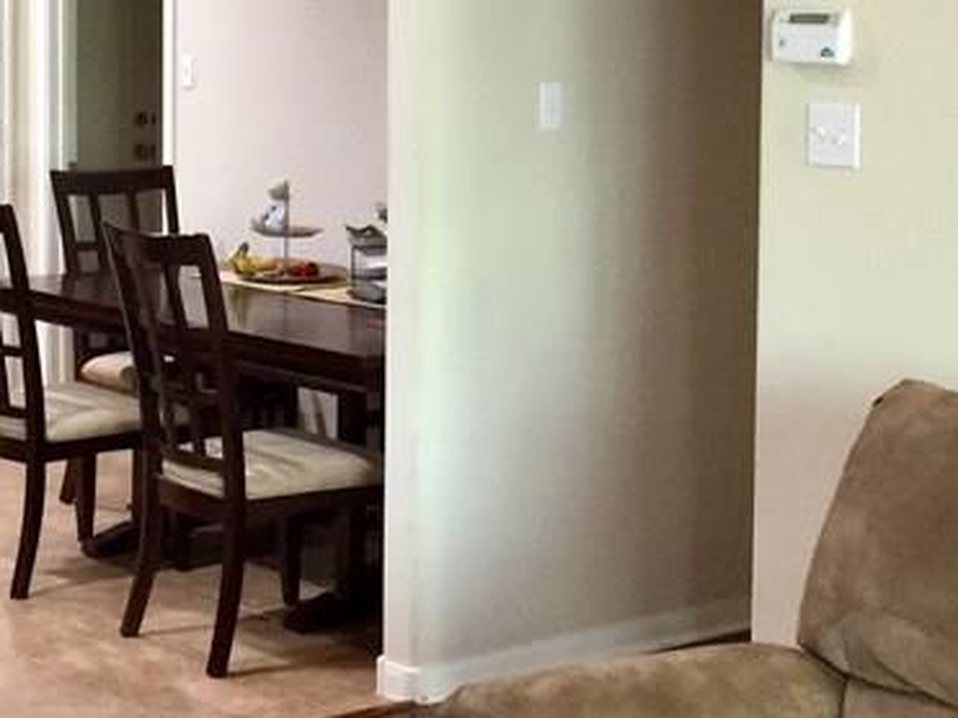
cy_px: 124
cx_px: 325
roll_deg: -1.7
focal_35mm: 80
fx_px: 2213
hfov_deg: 24.3
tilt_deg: -0.8
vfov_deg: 18.2
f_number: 2.2
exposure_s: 1/4
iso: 64
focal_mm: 4.15
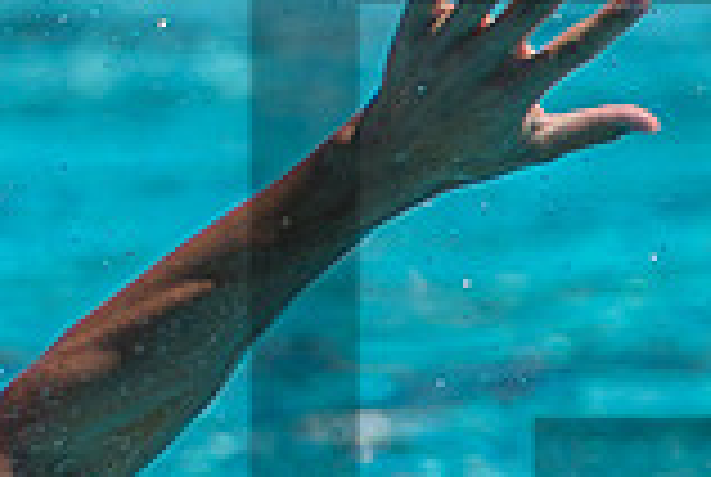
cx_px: 1530
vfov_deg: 1.5
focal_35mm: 916
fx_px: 18125
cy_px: 429
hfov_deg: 2.2
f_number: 2.8
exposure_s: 1/4000
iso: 100
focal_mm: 124
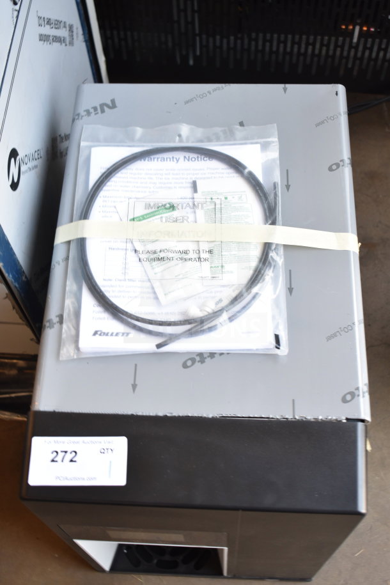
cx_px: 195
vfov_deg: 43.6
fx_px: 731
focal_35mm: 45
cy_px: 292
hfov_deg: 29.9
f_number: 4.2
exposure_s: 1/50
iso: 450
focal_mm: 30
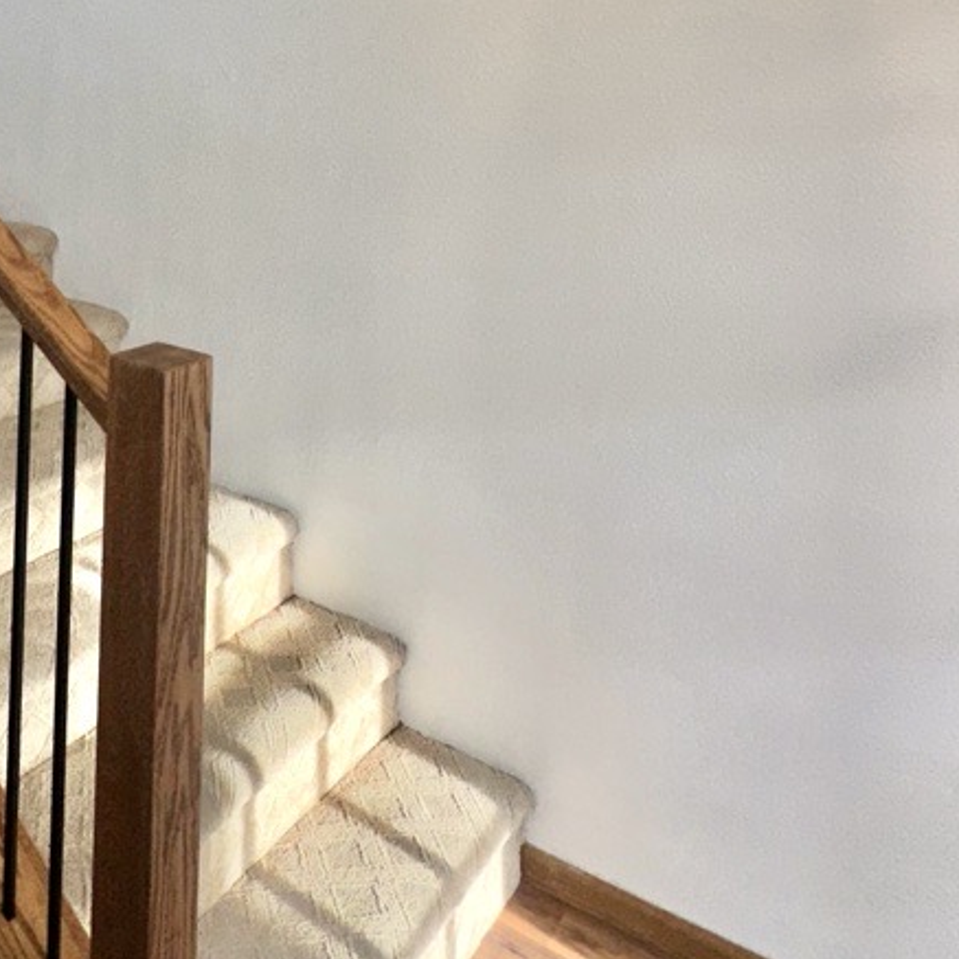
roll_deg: -1.9
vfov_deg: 42.7
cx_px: 208
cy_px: 31
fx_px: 1066
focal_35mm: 34
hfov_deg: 46.2
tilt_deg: +2.0
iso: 40
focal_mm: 2.22
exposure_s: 1/122
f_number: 2.2
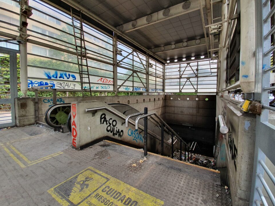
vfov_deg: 85.6
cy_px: 101
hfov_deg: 101.9
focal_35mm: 14
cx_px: 146
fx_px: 111
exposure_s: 1/206
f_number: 2.2
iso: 50
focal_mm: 1.8
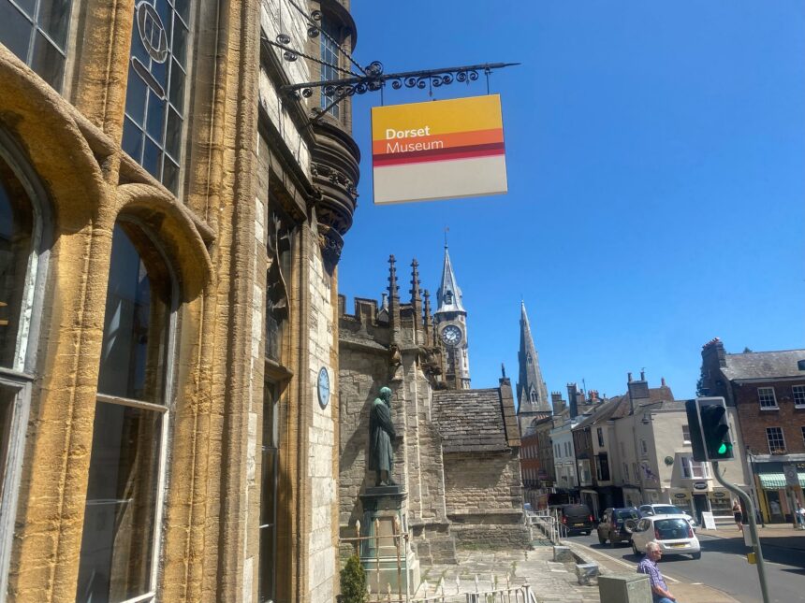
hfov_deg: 67.3
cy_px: 302
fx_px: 605
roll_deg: +1.5
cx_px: 402
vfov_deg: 53.1
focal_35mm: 26
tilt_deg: +14.7
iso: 32
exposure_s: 1/2410
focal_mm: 4.25
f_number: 1.8
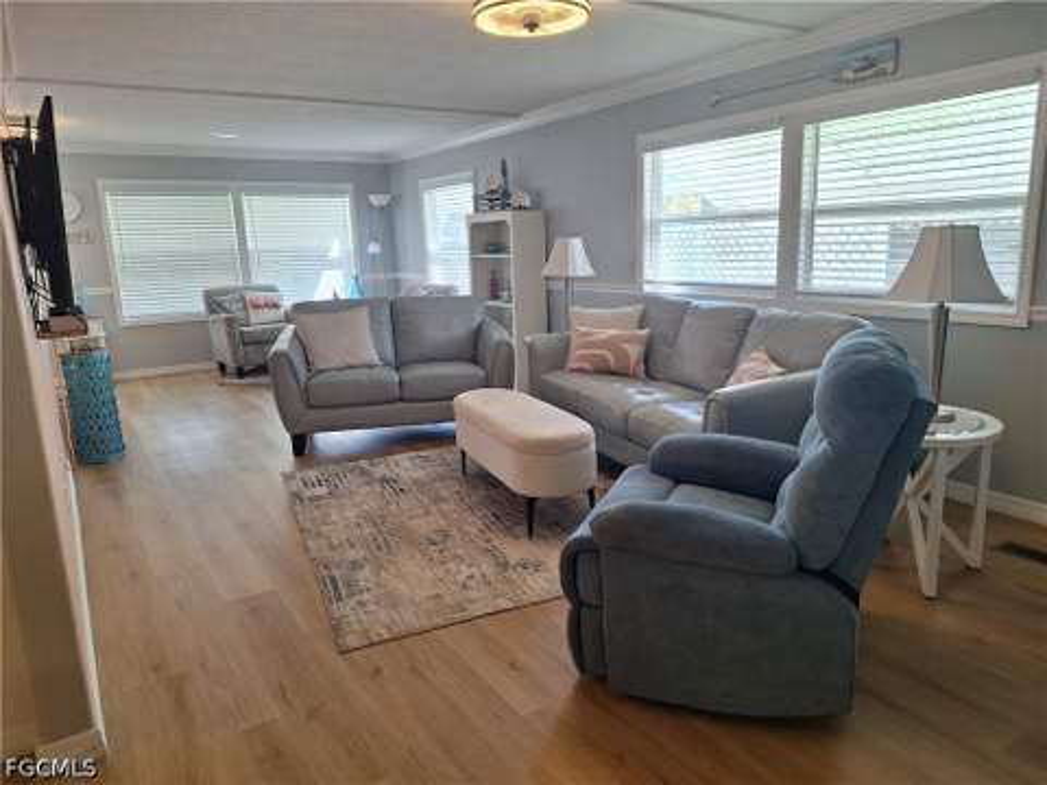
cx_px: 524
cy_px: 392
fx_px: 696
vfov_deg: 58.9
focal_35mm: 23
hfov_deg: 73.9
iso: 50
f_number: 1.8
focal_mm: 5.54
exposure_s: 1/120
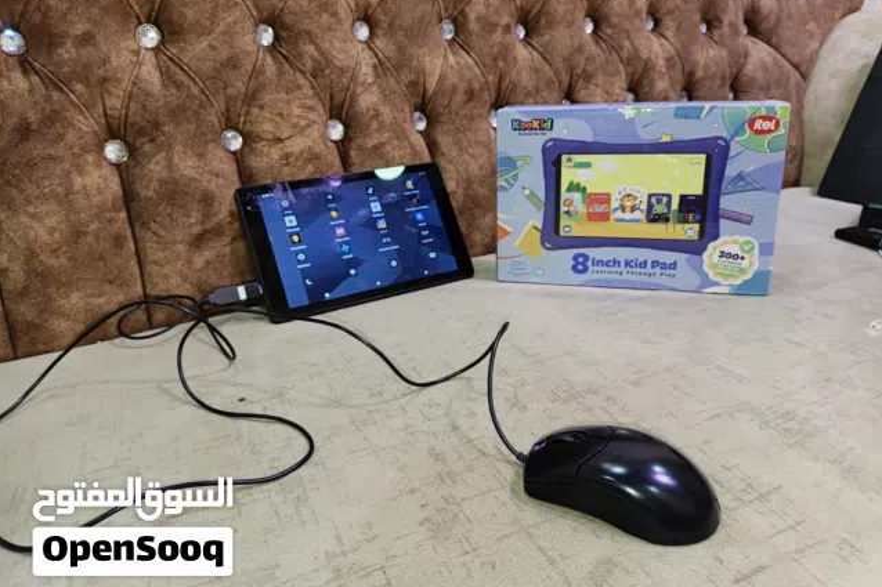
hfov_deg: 73.8
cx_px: 441
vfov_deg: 53.1
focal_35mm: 24
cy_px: 278
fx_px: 588
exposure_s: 1/50
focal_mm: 4.71
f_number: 1.79
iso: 455
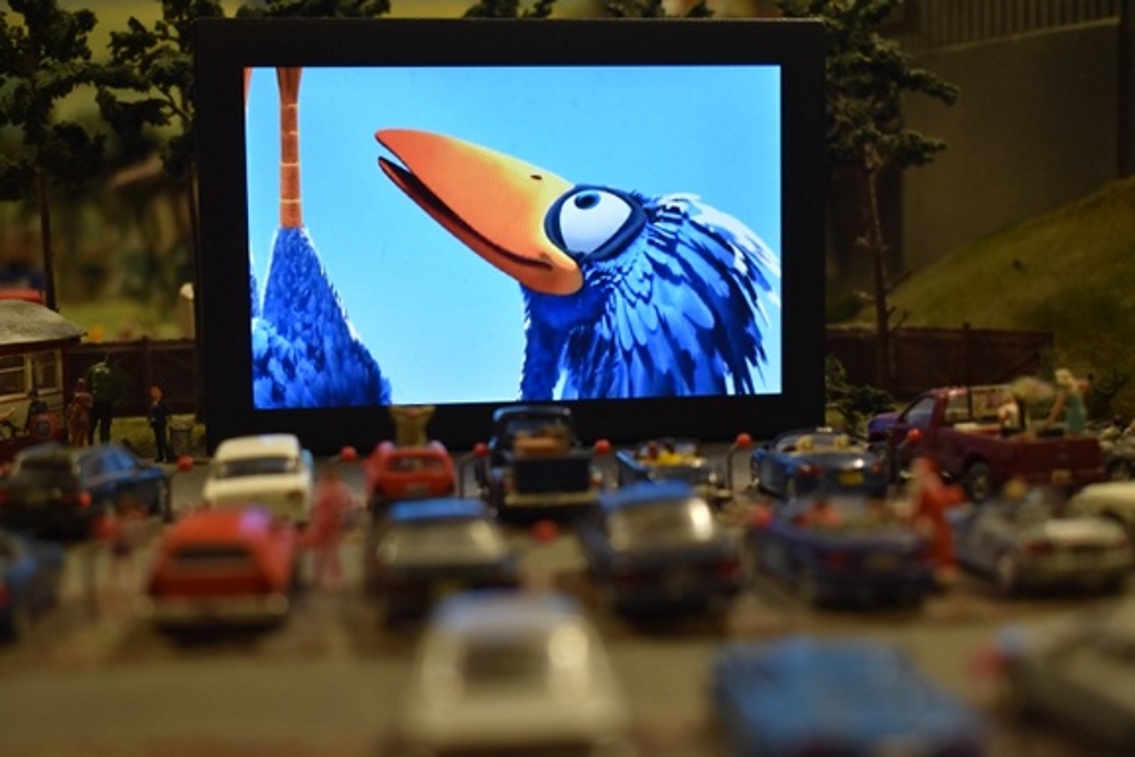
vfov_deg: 23.8
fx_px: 1797
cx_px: 568
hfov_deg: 35.1
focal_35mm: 57
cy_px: 378
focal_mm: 38
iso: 640
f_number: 4.8
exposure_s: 1/60
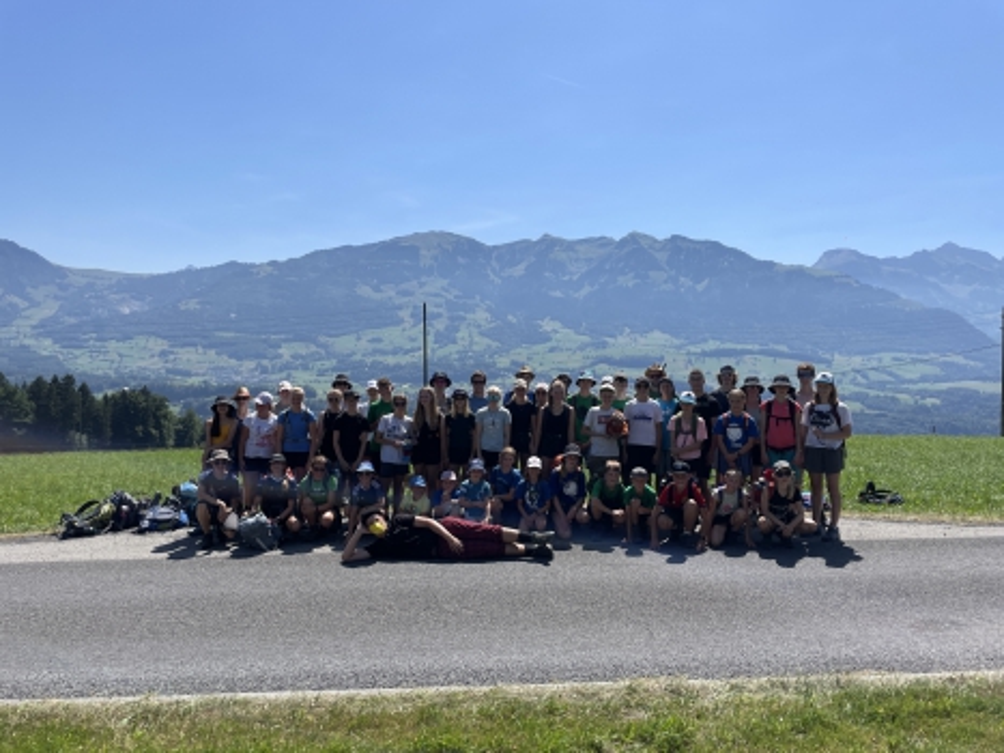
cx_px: 502
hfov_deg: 67.3
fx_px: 754
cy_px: 376
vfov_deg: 53.0
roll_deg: -1.2
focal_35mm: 26
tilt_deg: -2.2
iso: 32
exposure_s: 1/4132
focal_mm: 4.2
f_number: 1.6
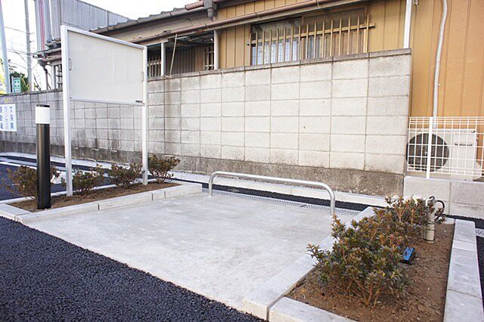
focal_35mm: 24
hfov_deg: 73.8
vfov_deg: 53.1
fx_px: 322
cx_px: 242
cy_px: 161
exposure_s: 1/160
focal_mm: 16
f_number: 6.3
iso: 400
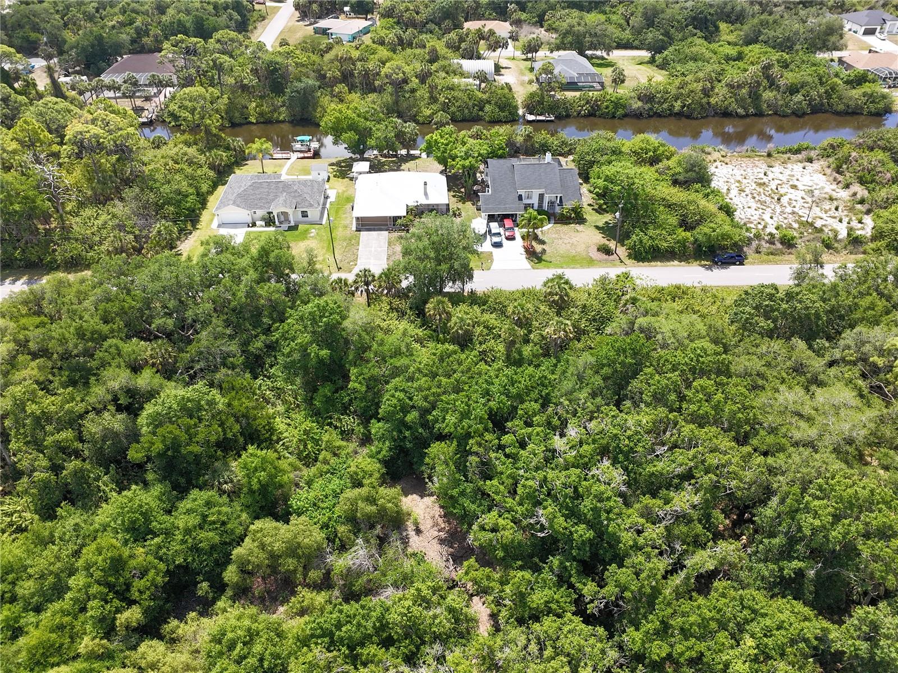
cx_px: 449
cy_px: 336
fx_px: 623
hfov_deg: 71.6
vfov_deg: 56.8
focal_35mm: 24
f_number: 2.8
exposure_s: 1/640
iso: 170
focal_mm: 4.55
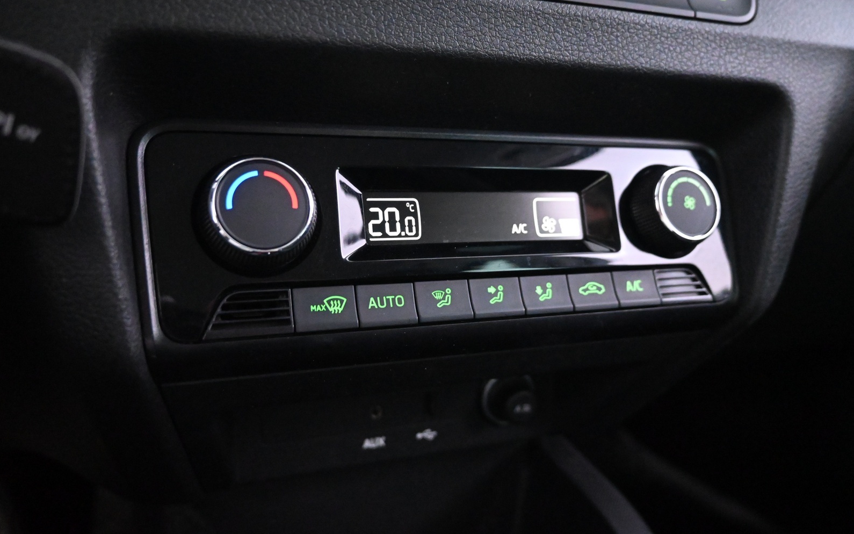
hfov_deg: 67.9
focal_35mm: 27
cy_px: 255
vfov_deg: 45.6
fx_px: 634
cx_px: 427
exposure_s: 1/30
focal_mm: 17.5
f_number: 3.5
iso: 9000
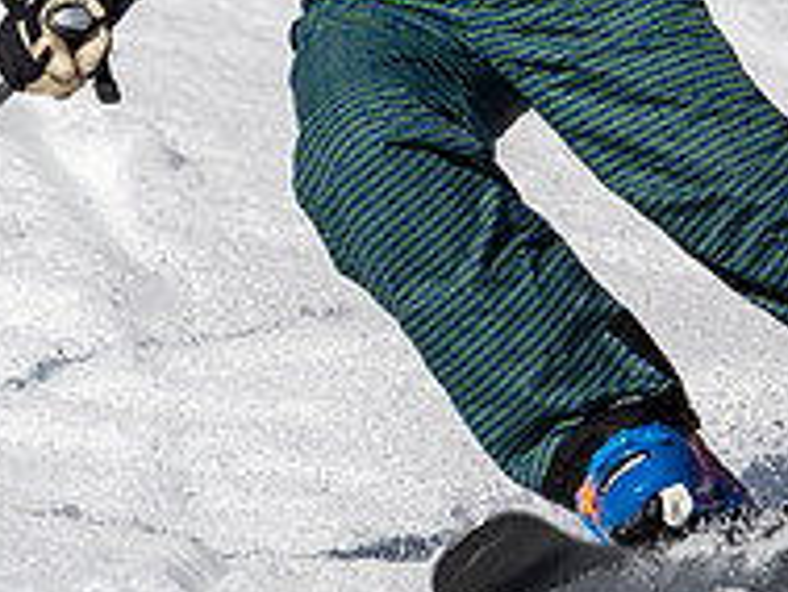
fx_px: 49247
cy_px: -143
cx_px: 532
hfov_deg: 0.9
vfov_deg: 0.7
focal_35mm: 2162
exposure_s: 1/2000
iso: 200
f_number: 8
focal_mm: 400
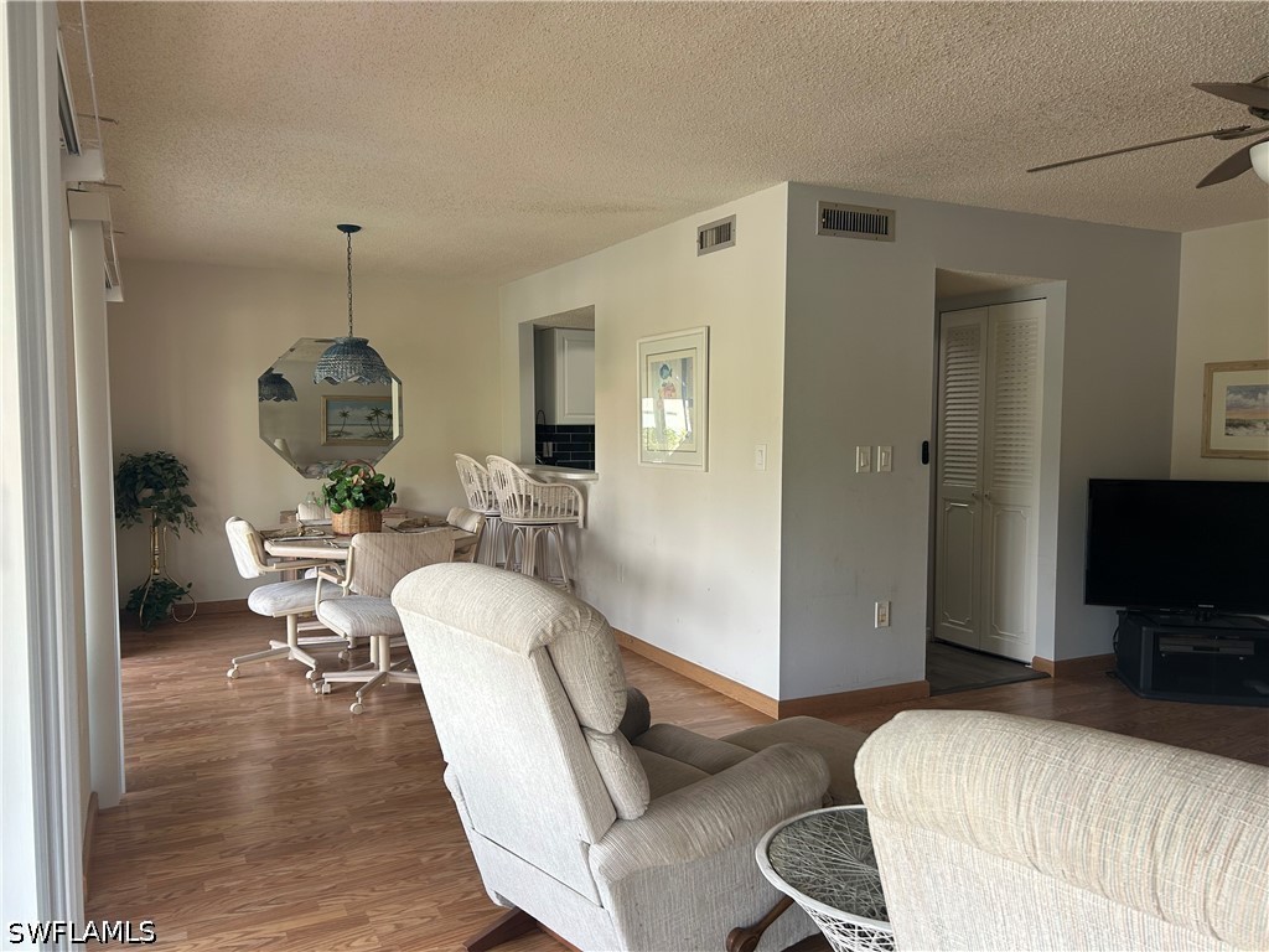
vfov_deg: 53.1
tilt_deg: -4.1
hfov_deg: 67.3
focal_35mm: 26
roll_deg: +0.5
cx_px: 634
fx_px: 953
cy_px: 476
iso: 80
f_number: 1.5
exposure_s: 1/121
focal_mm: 5.7
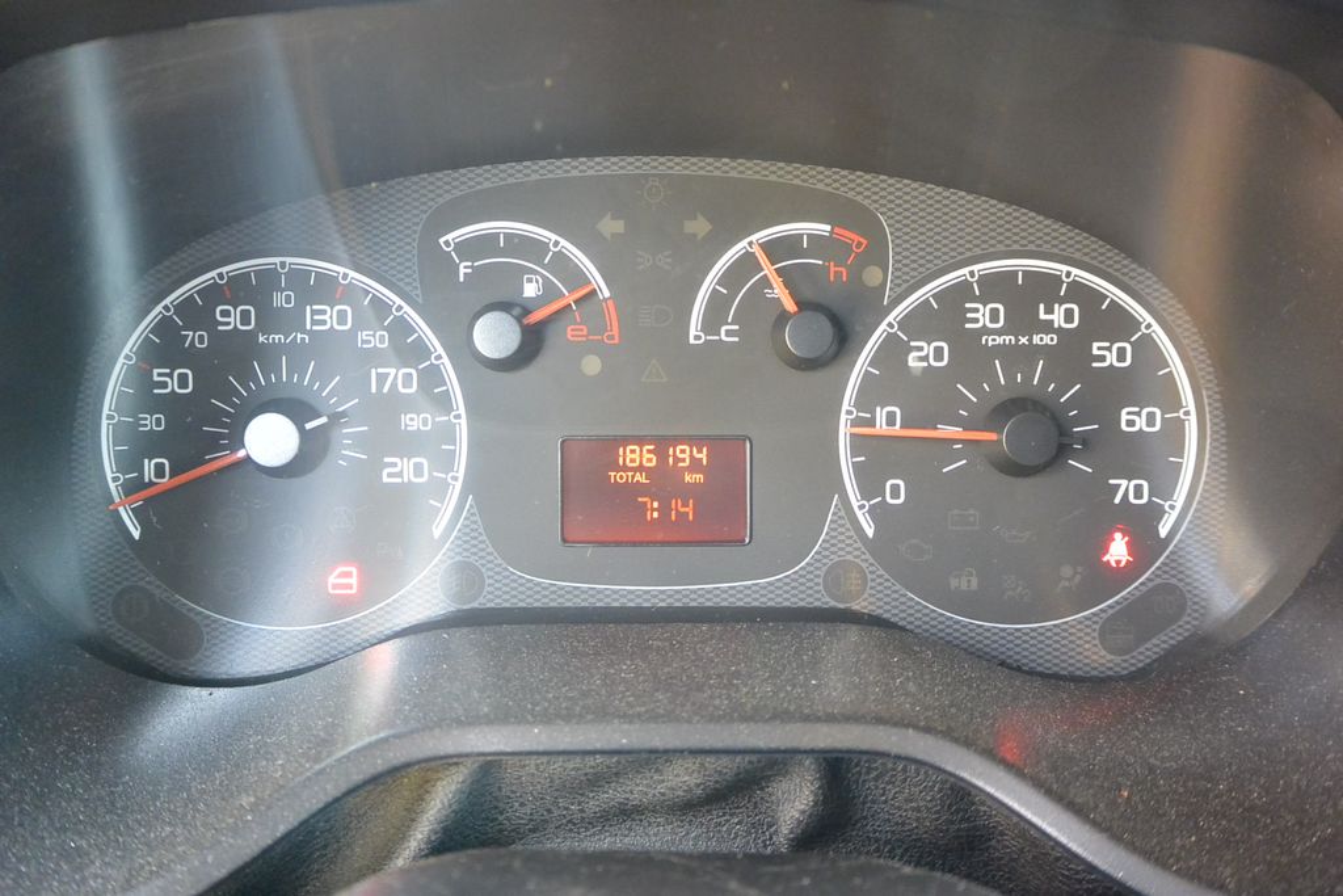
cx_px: 672
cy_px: 448
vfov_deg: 46.4
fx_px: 1045
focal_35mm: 28
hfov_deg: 65.5
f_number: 3.5
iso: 1100
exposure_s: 1/30
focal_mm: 10.7
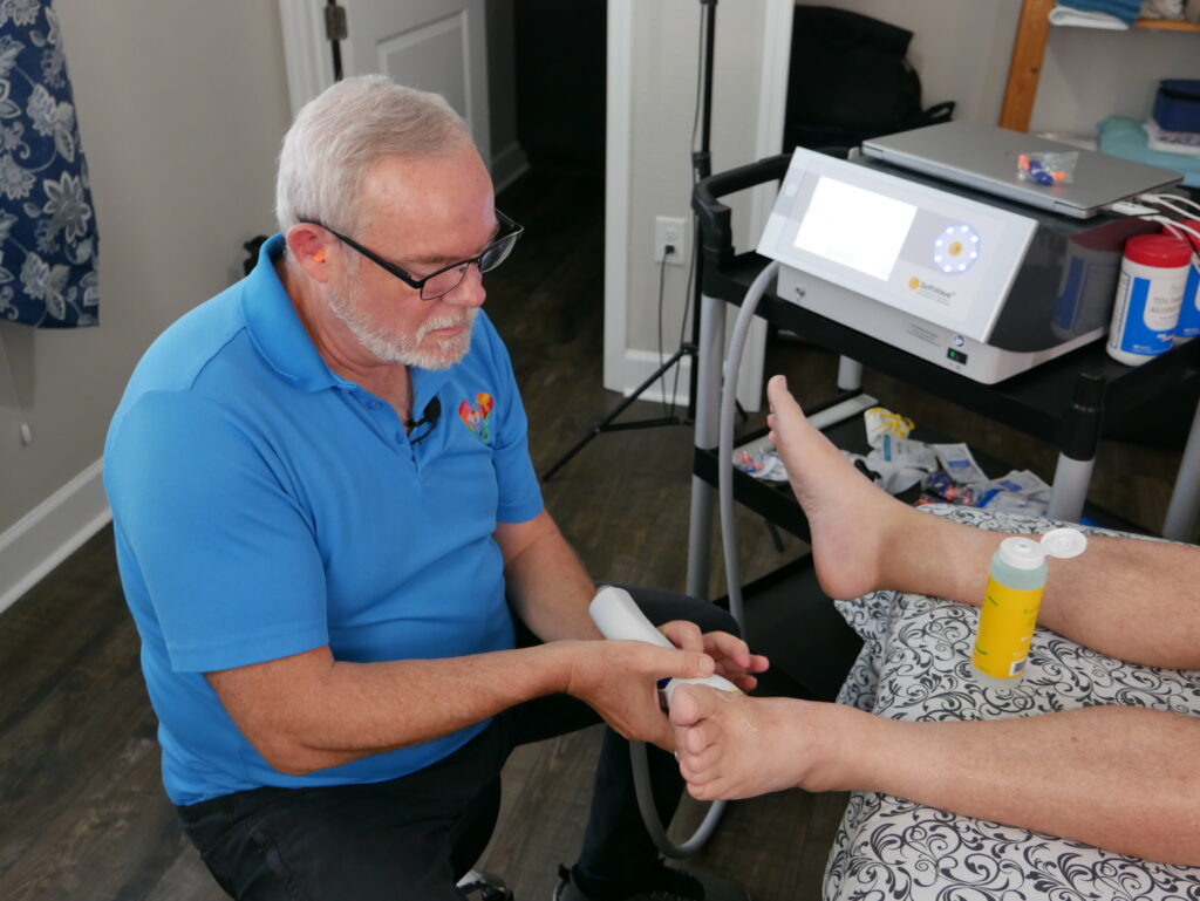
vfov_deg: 37.8
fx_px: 1318
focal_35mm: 38
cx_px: 600
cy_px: 450
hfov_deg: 49.0
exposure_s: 1/60
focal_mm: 19
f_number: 4.1
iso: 800
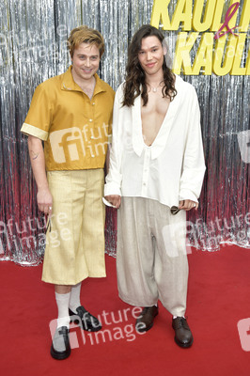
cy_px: 188
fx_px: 459
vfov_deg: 44.5
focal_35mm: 44
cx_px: 125
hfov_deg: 30.5
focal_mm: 44
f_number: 5.6
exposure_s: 1/200
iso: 640
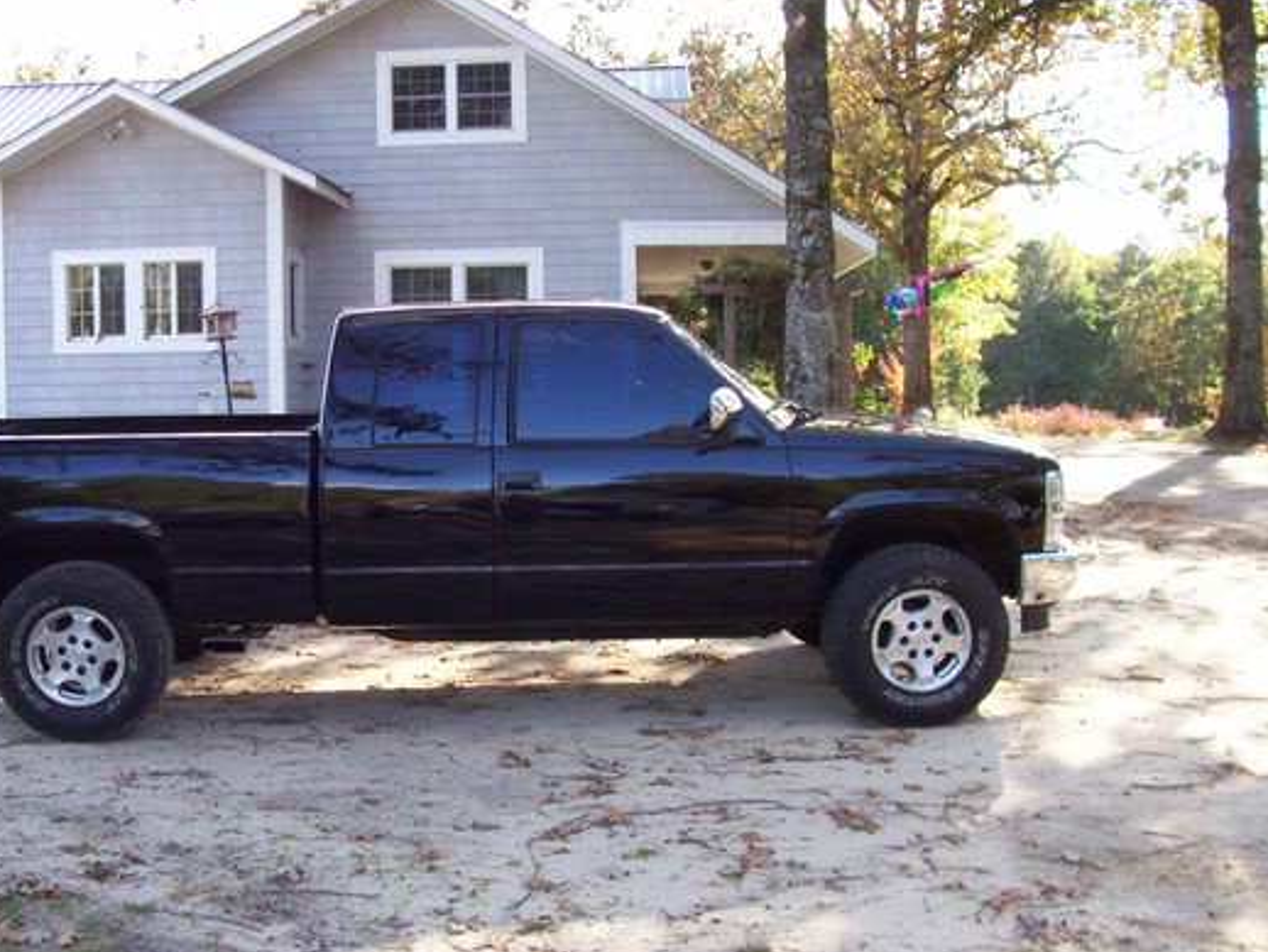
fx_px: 1539
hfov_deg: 44.5
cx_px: 492
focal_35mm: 42
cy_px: 521
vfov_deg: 34.4
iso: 80
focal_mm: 5.6
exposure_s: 1/153
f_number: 2.7
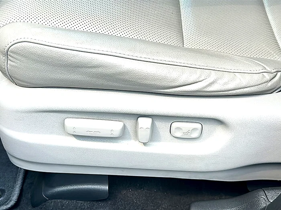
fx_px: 357
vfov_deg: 32.9
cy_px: 105
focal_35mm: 44
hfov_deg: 42.9
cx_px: 140
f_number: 1.78
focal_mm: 6.86
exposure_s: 1/449
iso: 80
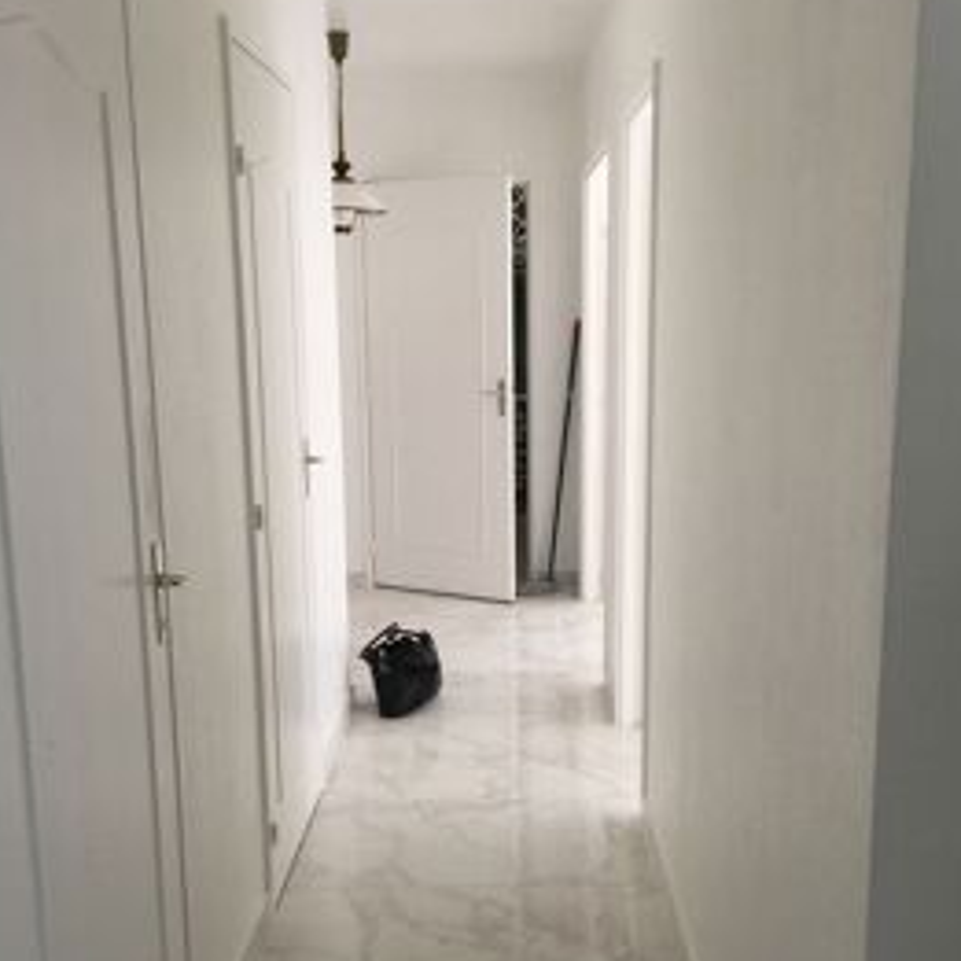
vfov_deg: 39.7
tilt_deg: -13.1
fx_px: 1319
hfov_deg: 40.0
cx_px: 497
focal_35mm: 42
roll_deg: -0.3
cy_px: 613
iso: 64
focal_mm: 4.15
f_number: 2.2
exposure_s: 1/33
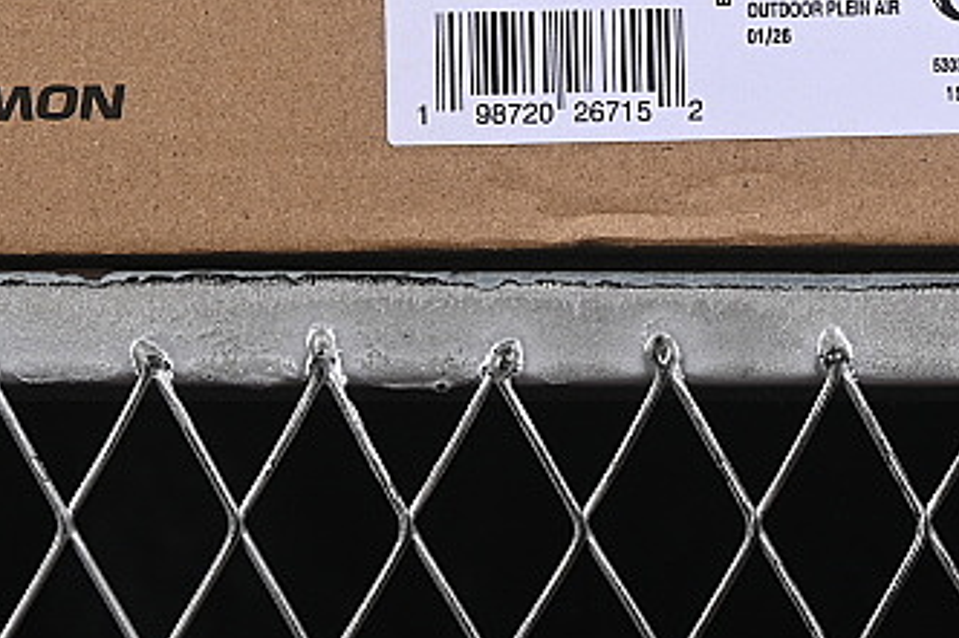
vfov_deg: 5.6
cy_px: -381
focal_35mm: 244
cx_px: 491
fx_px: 6496
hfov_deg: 8.4
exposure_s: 1/80
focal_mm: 50
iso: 160
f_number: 8
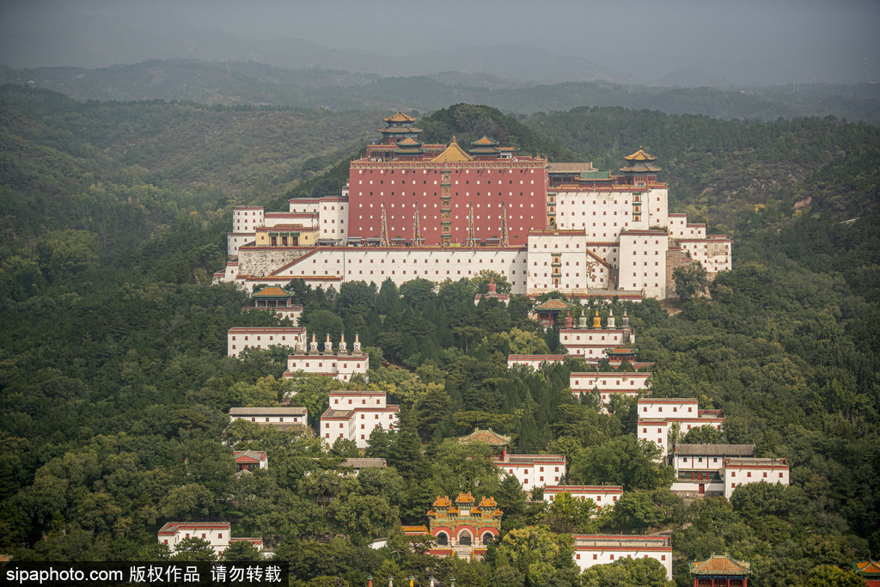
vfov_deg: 13.0
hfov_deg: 19.5
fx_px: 2567
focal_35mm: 105
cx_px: 440
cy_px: 294
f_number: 2.8
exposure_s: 1/8000
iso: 500
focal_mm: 105
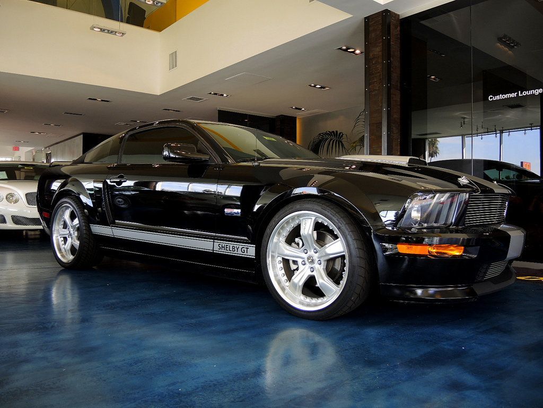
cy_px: 204
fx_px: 439
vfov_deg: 49.7
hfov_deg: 63.4
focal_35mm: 28
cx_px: 272
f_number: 2
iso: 80
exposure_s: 1/100
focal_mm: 6
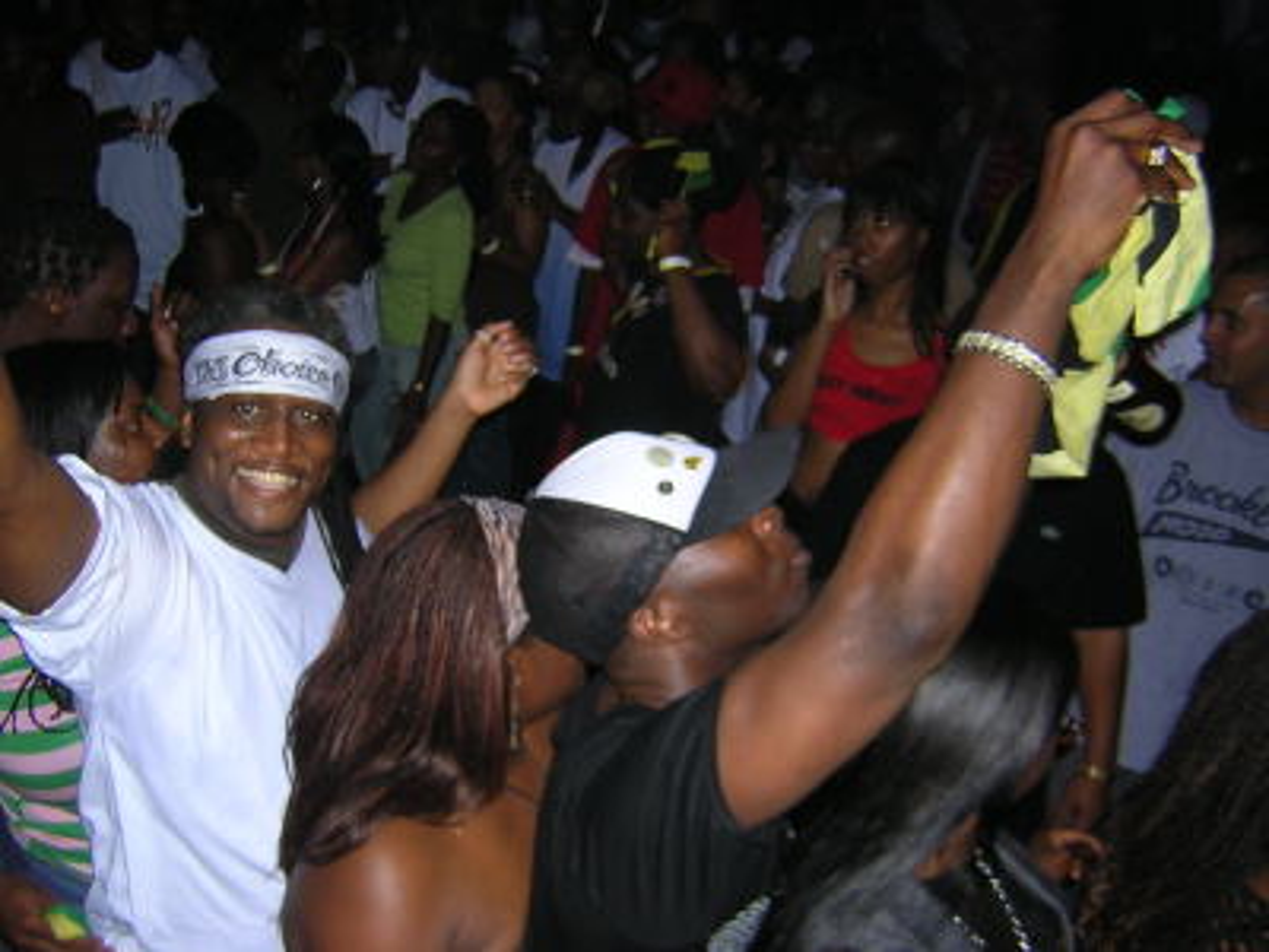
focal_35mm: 36
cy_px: 476
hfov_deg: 51.4
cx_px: 634
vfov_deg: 39.7
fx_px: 1320
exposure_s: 1/60.1
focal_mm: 4.7
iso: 178
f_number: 2.6
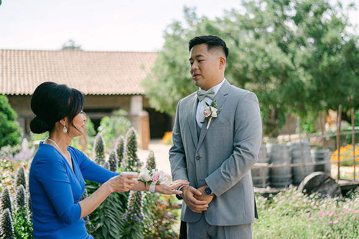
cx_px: 198
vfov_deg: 24.6
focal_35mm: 55
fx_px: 549
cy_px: 107
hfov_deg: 36.2
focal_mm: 50
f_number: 2
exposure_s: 1/2500
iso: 100
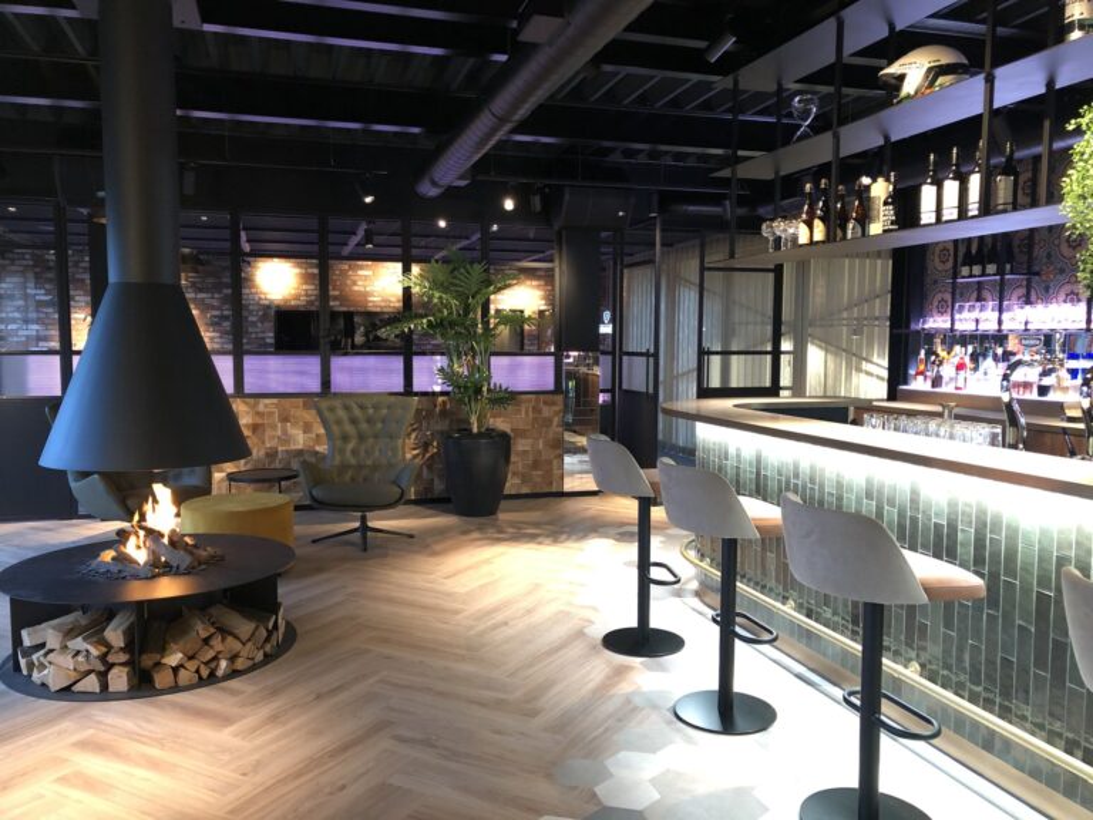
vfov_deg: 49.7
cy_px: 410
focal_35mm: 28
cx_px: 546
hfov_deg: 63.4
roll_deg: -0.4
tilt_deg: -4.2
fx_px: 884
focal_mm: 4
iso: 100
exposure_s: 1/11
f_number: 1.8
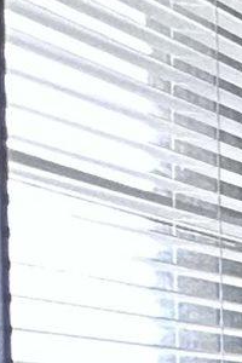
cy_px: 489
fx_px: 1502
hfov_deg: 4.5
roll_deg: -0.2
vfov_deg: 13.2
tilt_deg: -0.3
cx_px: 1649
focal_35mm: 149
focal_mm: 2.22
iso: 200
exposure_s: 1/120
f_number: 2.2
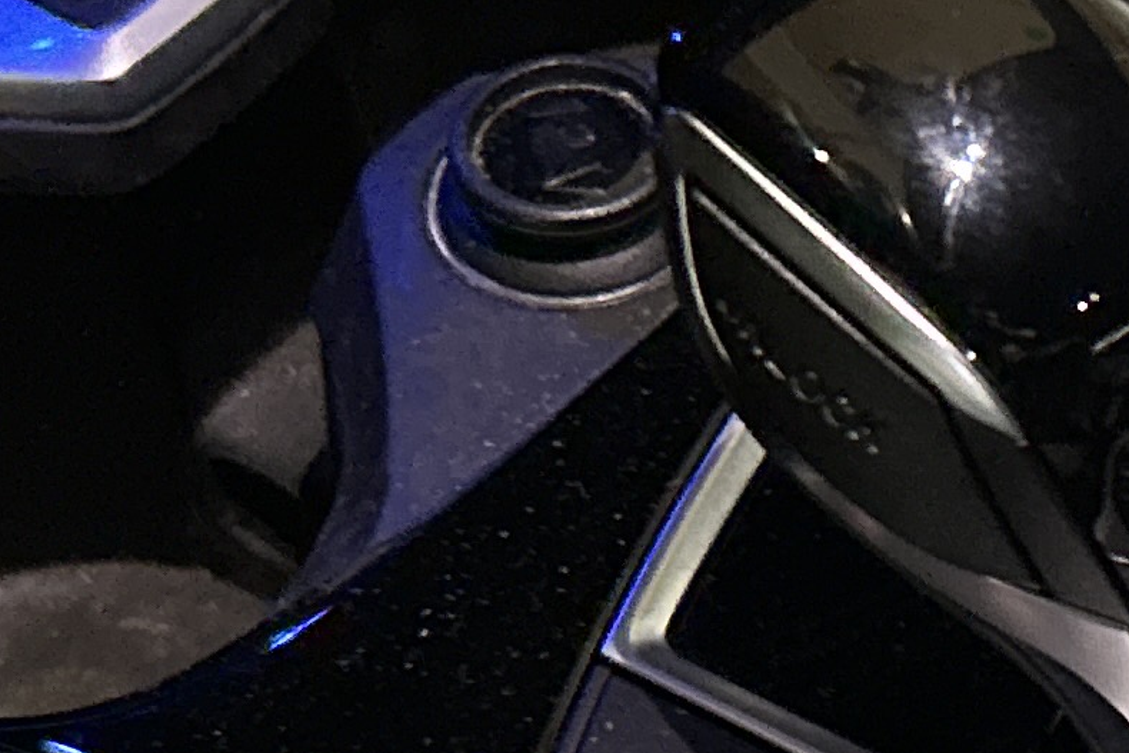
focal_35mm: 138
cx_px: 1156
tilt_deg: -50.4
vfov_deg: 9.9
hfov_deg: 14.6
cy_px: 466
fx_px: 4328
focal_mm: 5.7
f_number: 1.5
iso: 6400
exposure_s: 1/67
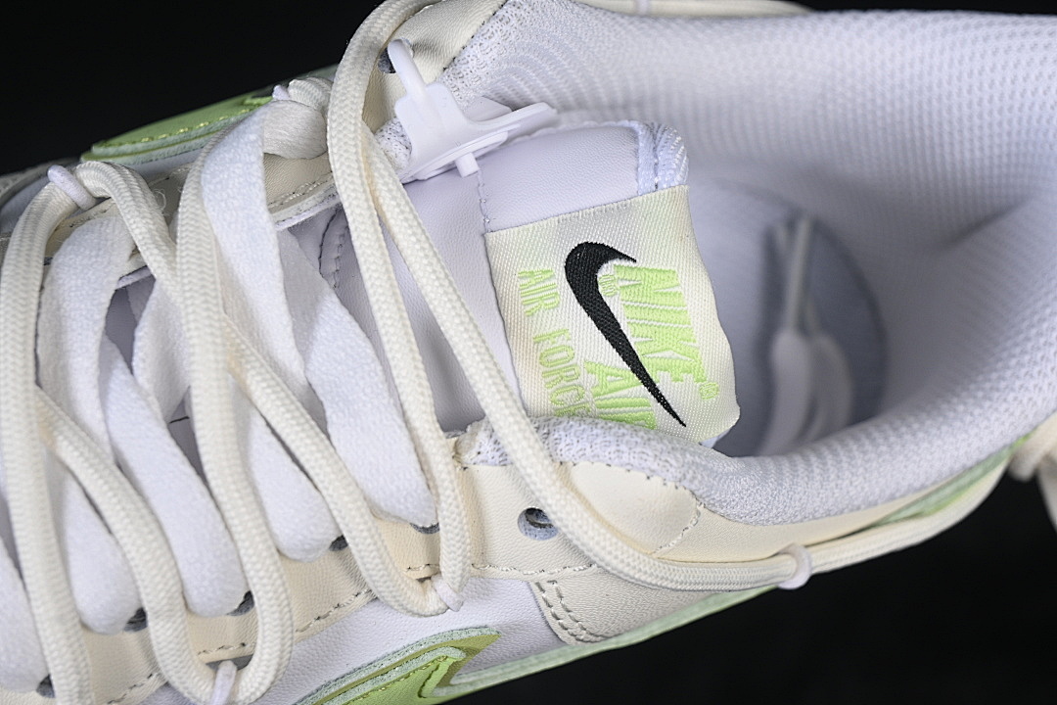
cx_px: 528
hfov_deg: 27.0
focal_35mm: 75
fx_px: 2202
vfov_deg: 18.2
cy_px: 352
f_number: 7.1
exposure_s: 1/80
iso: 160
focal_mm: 50
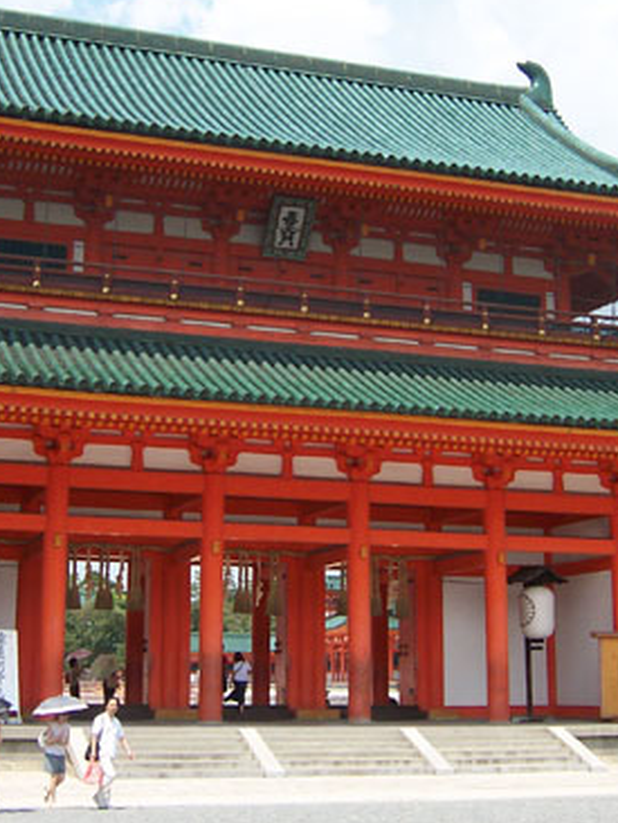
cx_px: 276
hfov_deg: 24.8
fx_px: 1403
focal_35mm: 59
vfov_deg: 32.7
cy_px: 373
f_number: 4
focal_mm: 5.6
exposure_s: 1/500
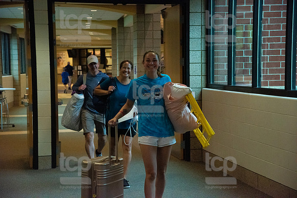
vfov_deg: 18.2
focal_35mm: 75
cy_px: 99
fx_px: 619
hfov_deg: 27.0
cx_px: 148
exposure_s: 1/400
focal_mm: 75
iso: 6400
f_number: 5
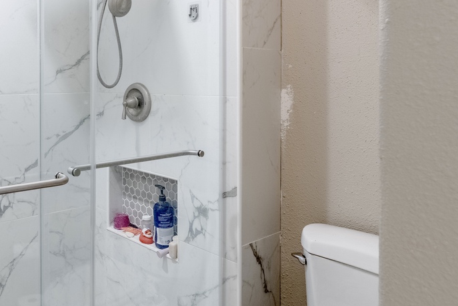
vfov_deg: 39.1
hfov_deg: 51.3
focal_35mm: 33
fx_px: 420
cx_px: 55
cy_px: 86
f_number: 8
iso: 800
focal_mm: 14
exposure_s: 1/50
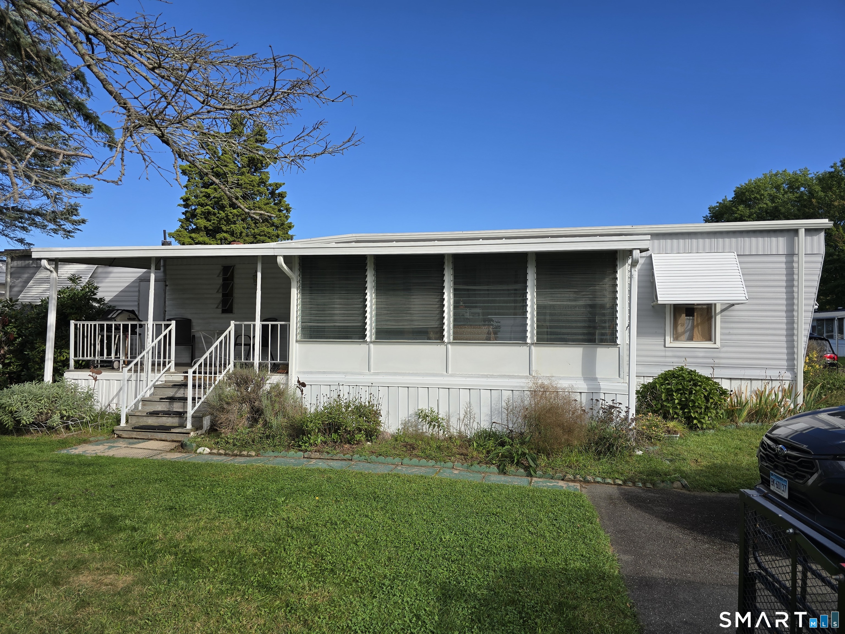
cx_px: 422
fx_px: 561
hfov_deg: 73.9
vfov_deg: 58.9
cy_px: 317
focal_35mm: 23
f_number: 1.7
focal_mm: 6.3
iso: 12
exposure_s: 1/761
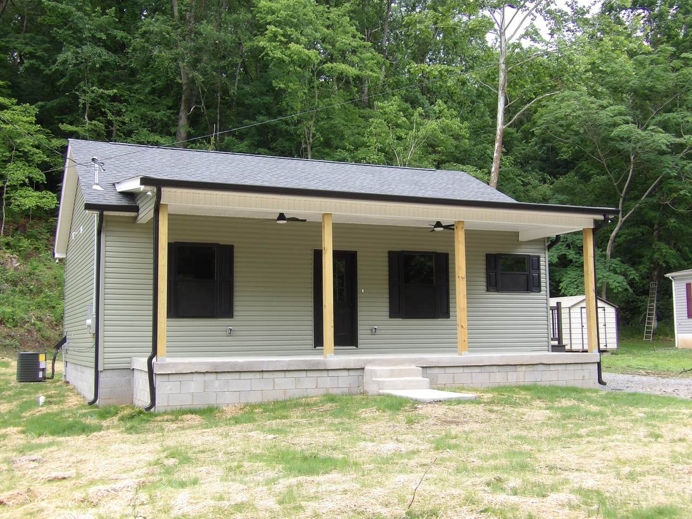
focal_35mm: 39
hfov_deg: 47.9
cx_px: 346
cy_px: 260
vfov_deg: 36.8
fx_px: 780
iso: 100
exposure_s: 1/87
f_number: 3.7
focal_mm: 7
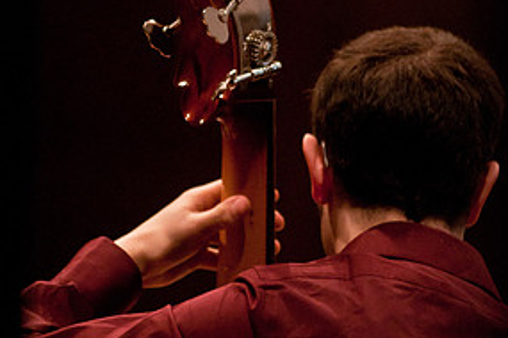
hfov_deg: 4.3
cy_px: 55
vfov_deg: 2.9
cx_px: 249
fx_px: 6688
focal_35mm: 474
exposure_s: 1/50
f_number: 3.2
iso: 1600
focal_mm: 200
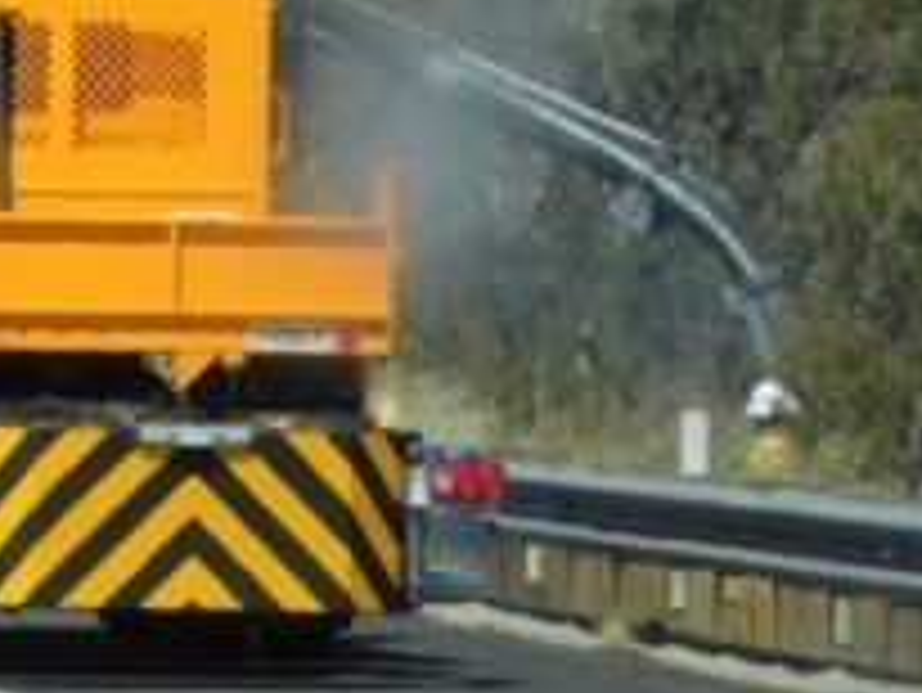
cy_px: 90
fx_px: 21001
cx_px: 81
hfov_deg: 2.5
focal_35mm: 788
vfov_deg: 1.9
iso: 125
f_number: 5.6
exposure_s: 1/800
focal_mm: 41.3
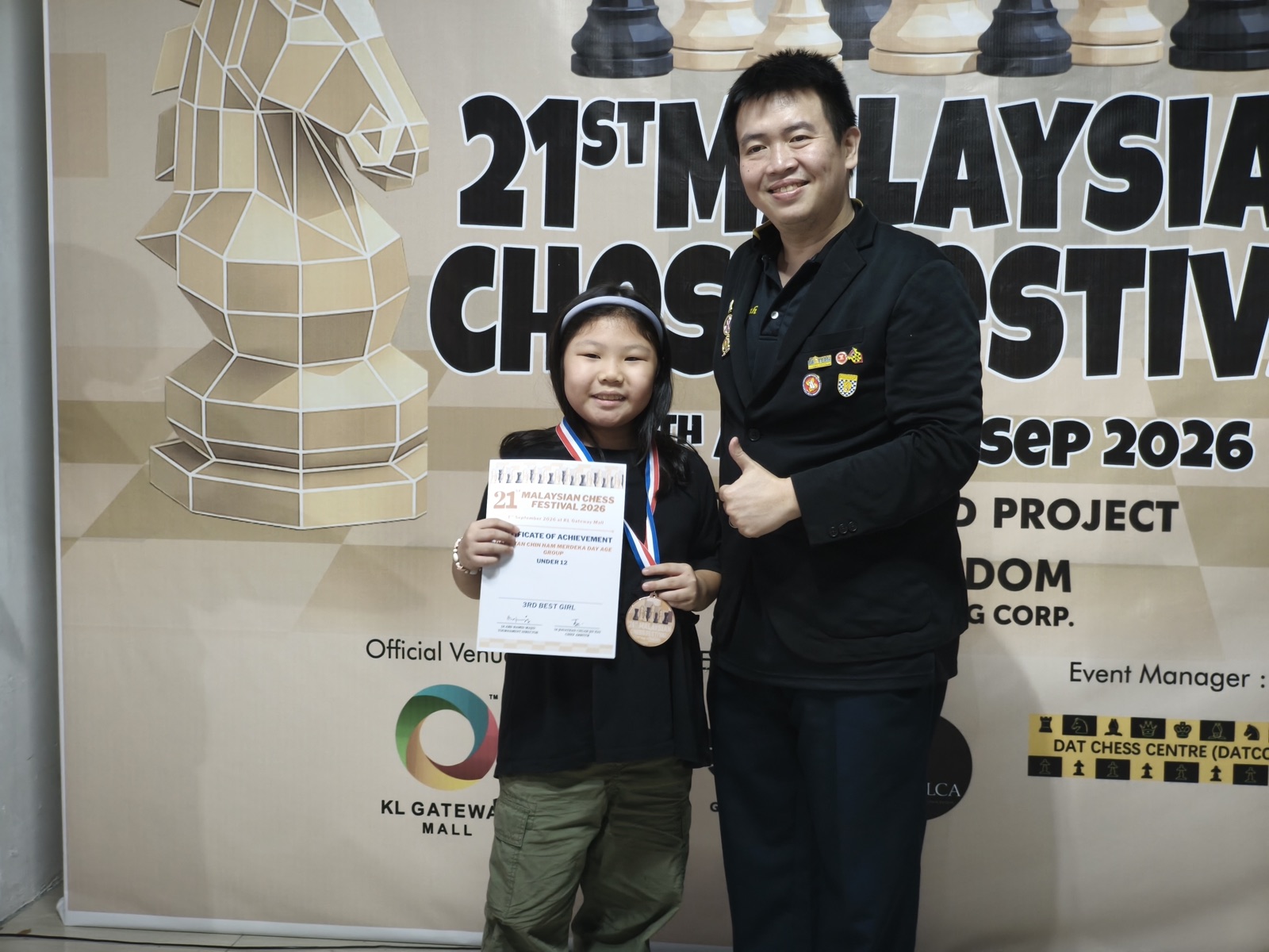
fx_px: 1686
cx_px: 634
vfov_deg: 31.5
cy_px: 476
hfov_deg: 41.2
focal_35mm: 46
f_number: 1.9
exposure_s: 1/50
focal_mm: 7.1
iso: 1250
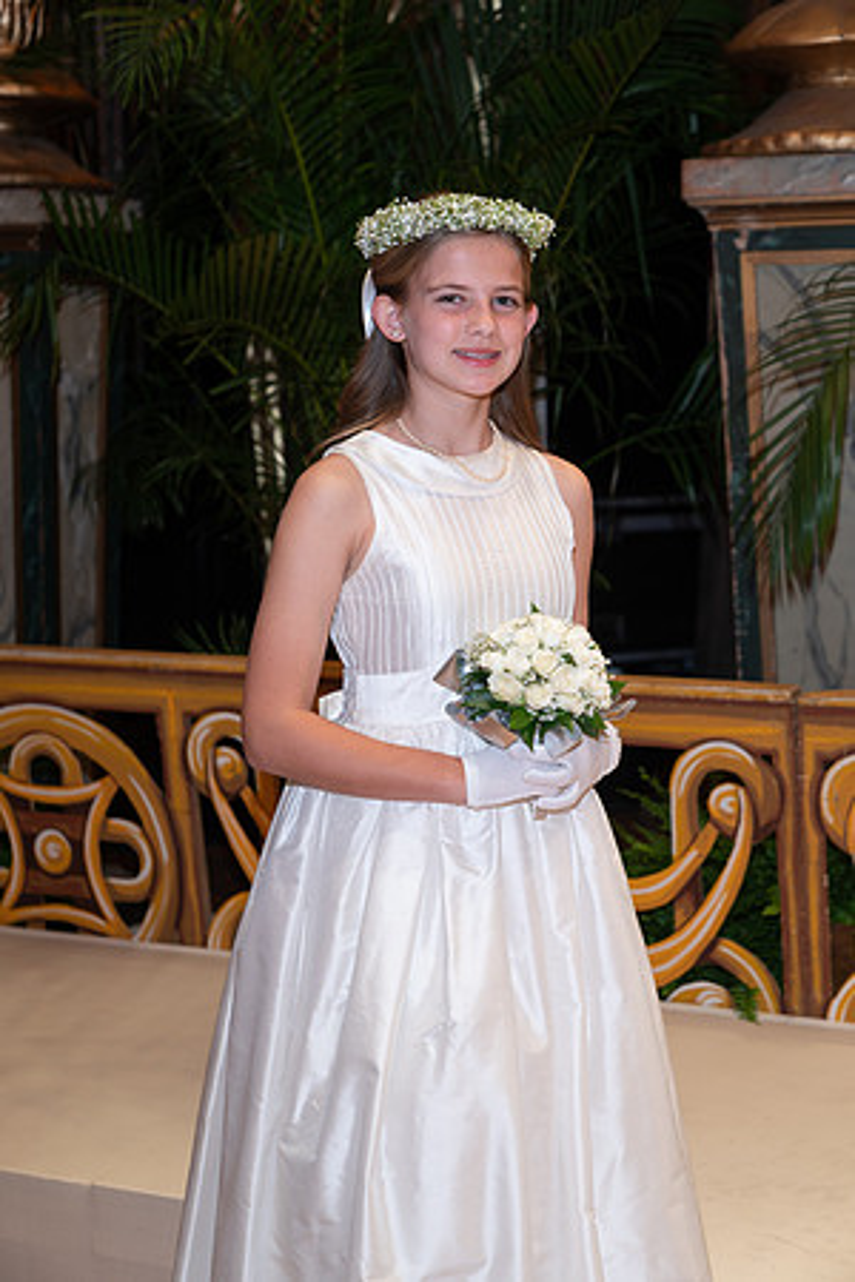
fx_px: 2494
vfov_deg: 28.8
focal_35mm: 70
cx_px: 428
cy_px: 641
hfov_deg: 19.5
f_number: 4.5
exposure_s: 1/25
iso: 400
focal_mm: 70
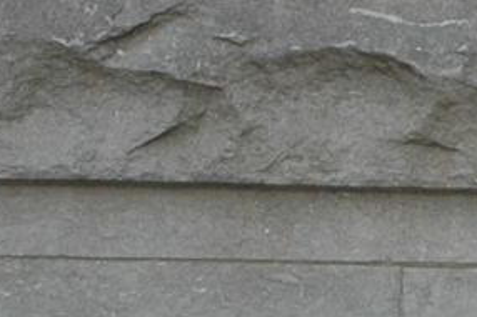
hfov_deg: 5.0
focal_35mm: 399
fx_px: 5281
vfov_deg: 3.4
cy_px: 481
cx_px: 1189
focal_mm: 34
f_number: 4.2
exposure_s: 1/250
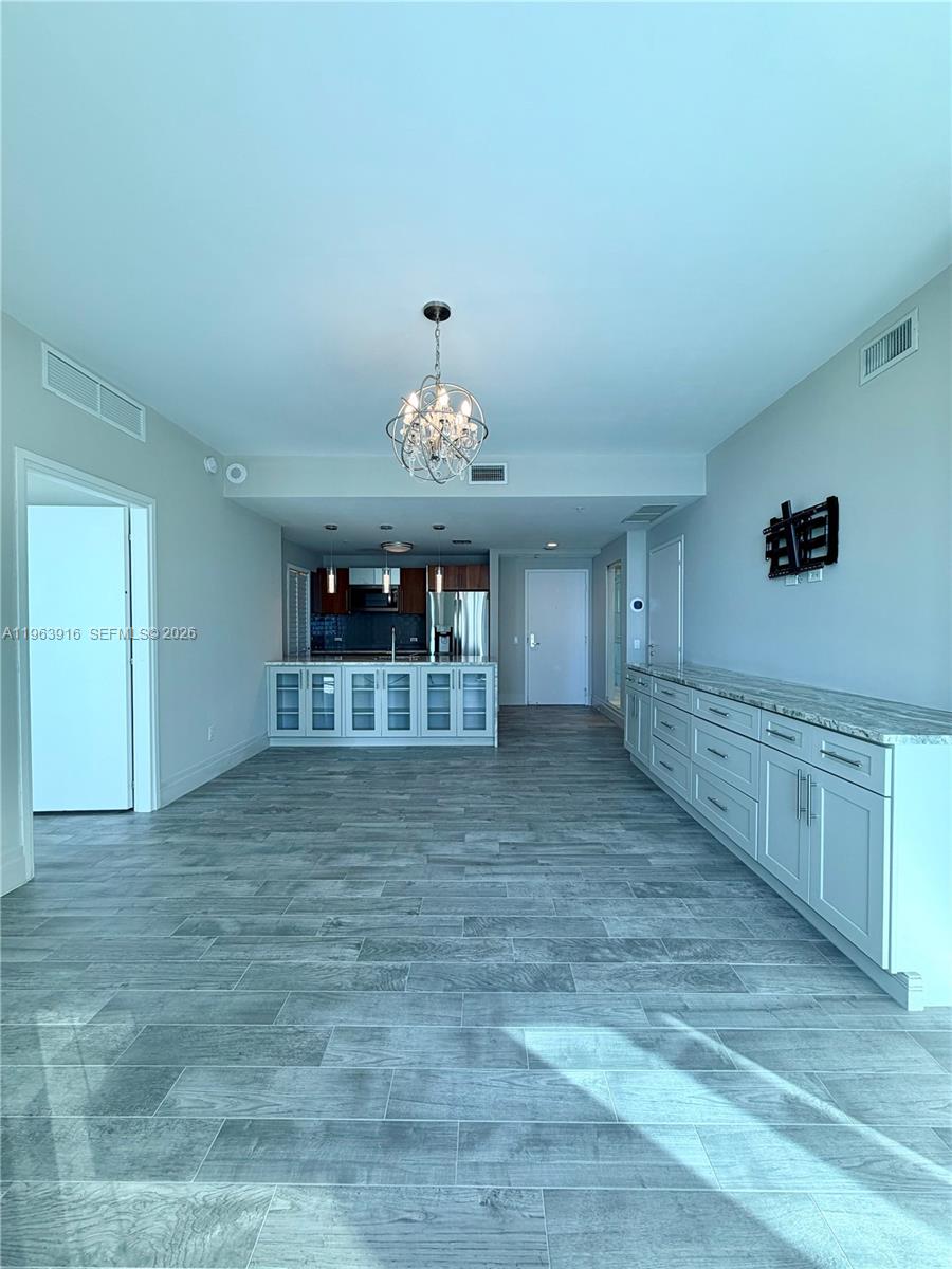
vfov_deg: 102.1
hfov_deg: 85.7
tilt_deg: -0.7
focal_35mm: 14
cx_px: 476
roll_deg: +0.1
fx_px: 513
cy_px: 634
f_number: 2.2
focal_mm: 2.22
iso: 50
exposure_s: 1/120
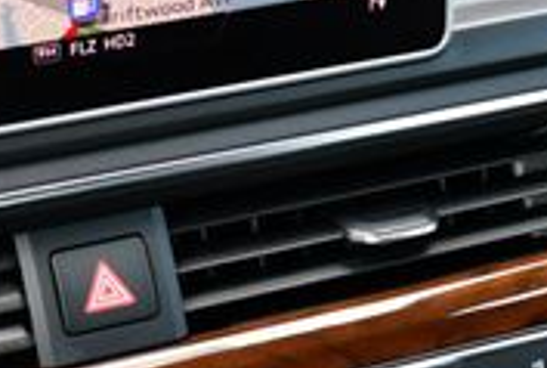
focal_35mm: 130
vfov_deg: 10.6
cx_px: 49
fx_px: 1980
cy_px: 244
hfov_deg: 15.5
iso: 640
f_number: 3.5
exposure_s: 1/250
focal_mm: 18
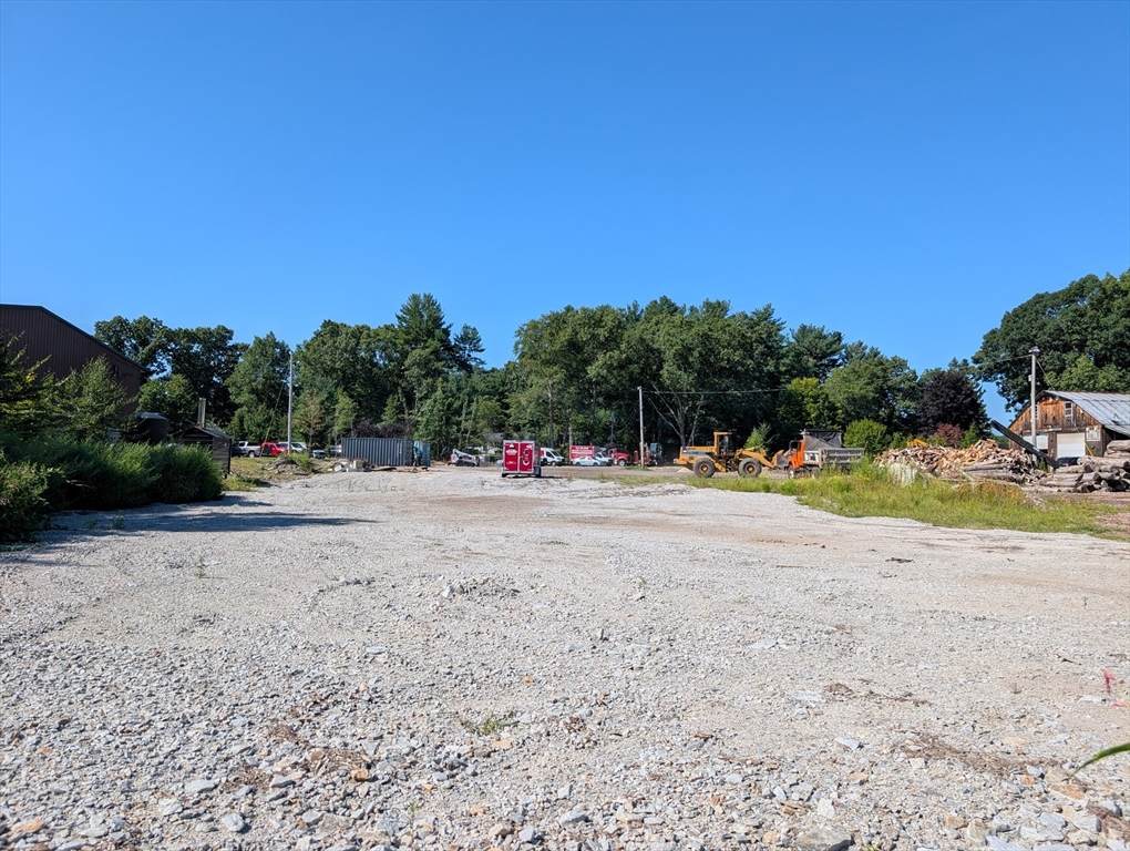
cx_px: 565
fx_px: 785
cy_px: 426
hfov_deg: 71.5
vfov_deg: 56.9
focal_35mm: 24
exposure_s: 1/8850
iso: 26
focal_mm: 6.9
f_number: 1.68
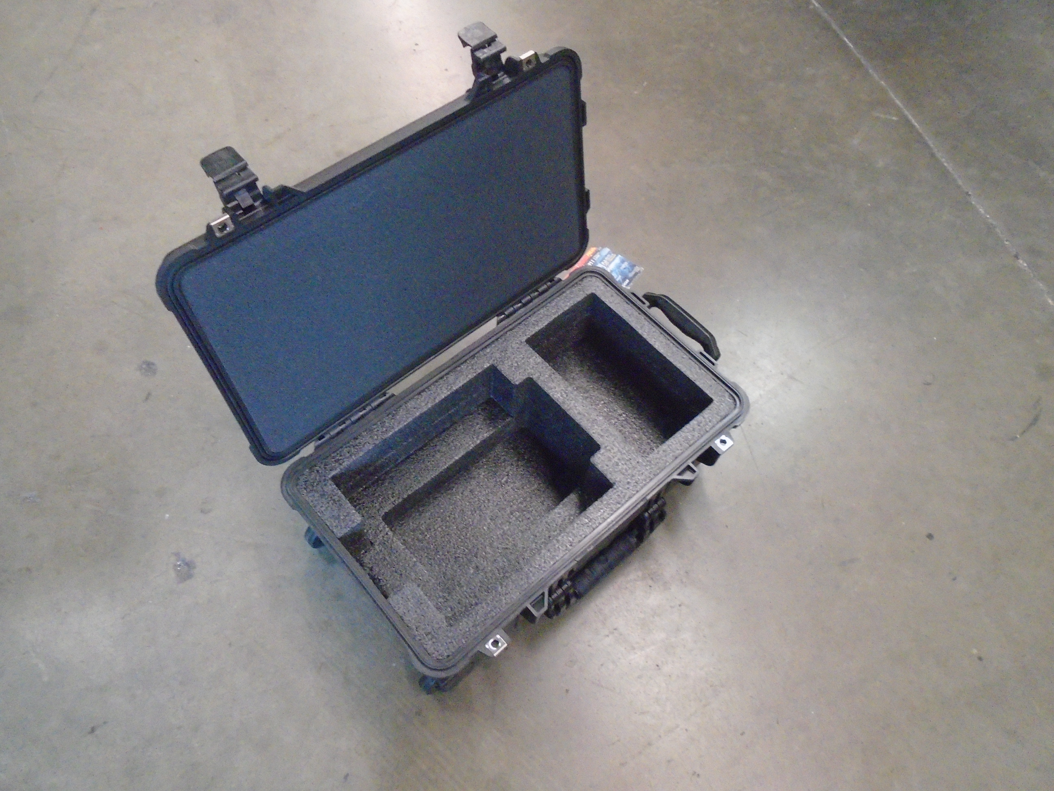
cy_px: 396
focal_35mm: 26
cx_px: 527
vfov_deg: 53.1
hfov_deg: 67.3
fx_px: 792
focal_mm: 4.6
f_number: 3.2
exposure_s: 1/30
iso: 800
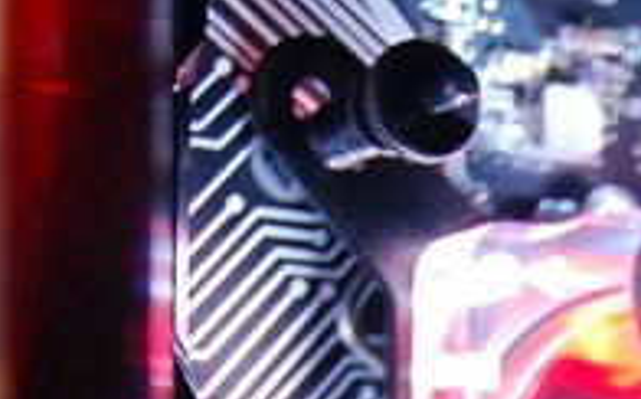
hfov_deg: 9.5
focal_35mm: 216
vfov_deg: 5.9
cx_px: 906
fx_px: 3763
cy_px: 924
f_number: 3.8
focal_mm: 27
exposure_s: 3.6
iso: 800
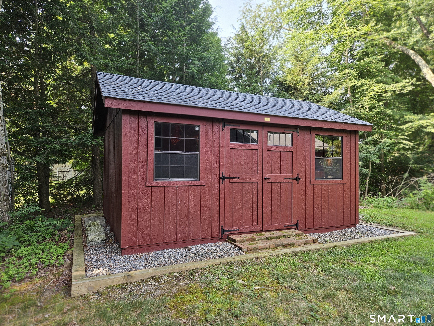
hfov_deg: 73.9
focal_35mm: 23
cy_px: 163
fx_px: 288
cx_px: 217
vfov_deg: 58.9
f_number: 1.8
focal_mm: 5.4
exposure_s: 1/120
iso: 32
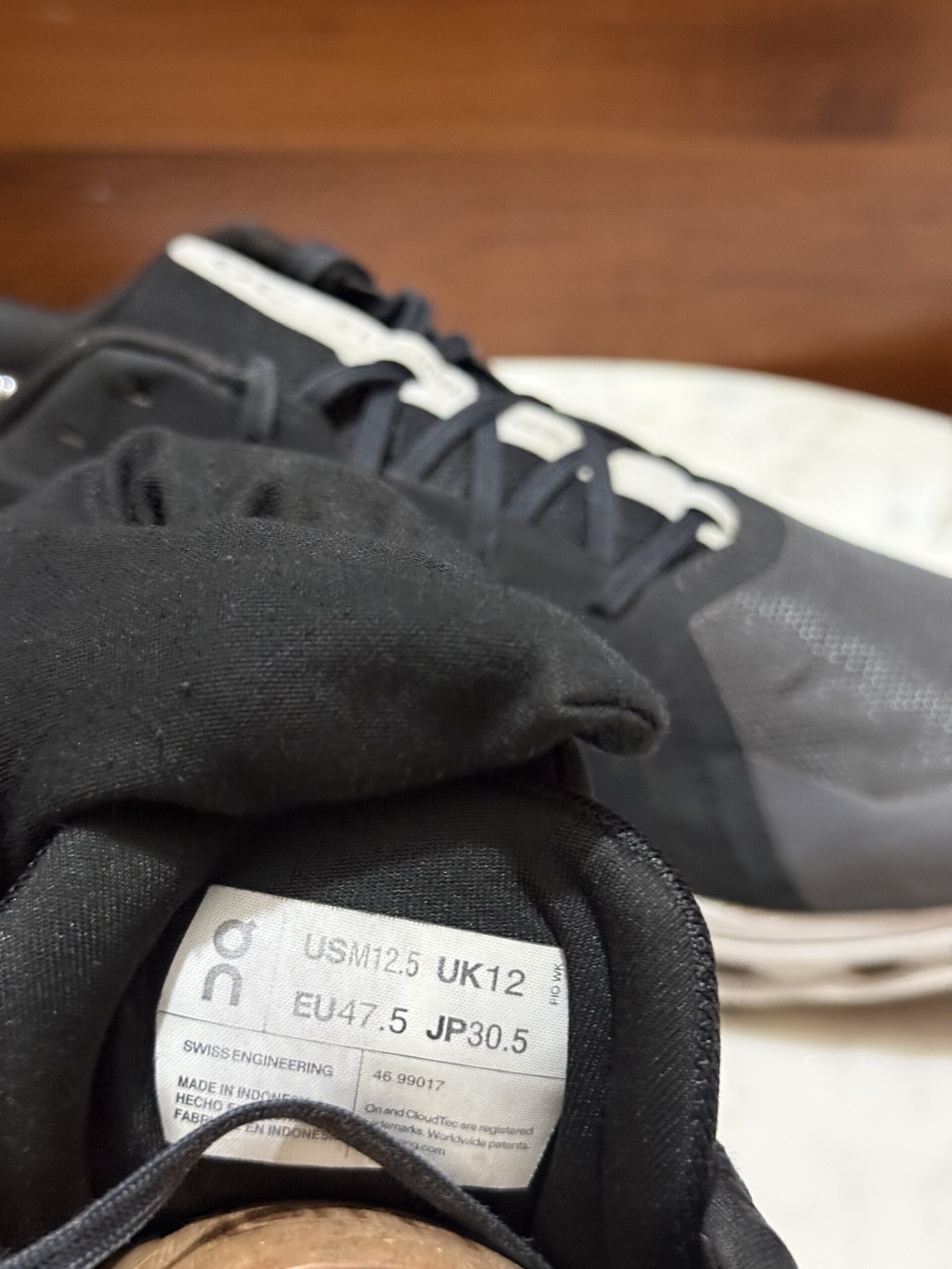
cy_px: 634
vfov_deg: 39.7
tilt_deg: -36.6
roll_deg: +1.4
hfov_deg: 30.3
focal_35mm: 48
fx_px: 1760
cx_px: 476
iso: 500
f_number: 1.78
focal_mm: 6.76
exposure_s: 1/25
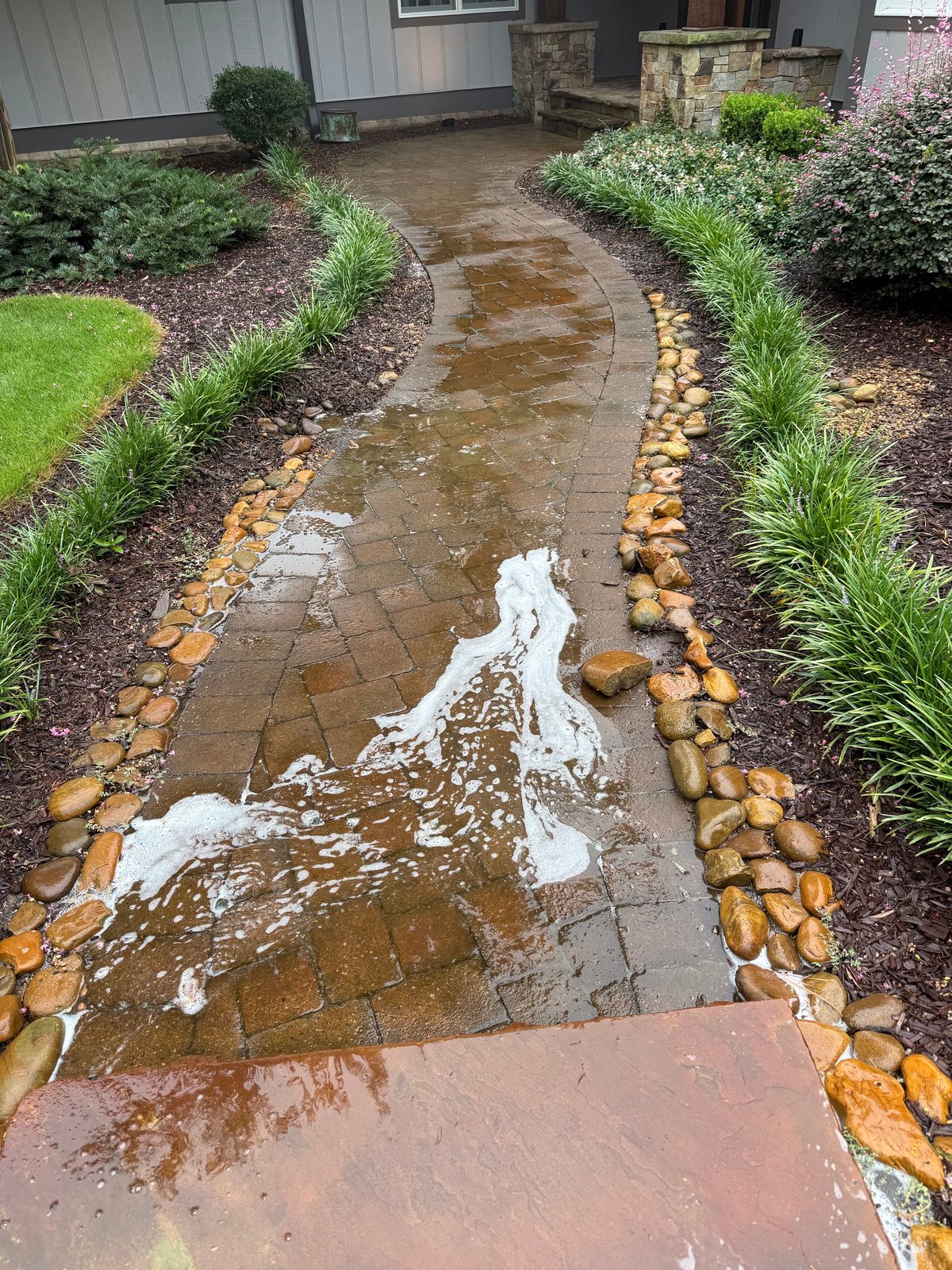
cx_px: 476
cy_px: 635
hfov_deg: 56.8
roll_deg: +2.0
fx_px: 880
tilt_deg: -35.8
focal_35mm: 24
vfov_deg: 71.6
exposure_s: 1/121
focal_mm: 6.76
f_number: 1.78
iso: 80
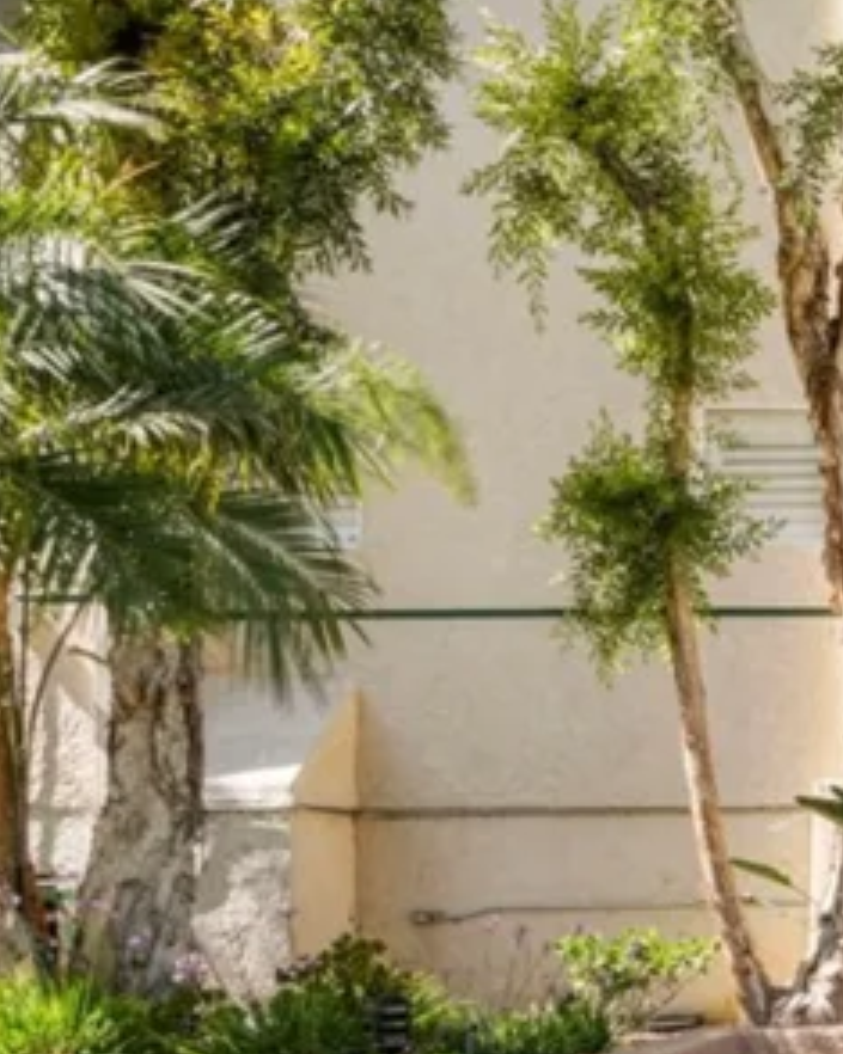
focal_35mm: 60
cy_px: 878
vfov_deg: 30.4
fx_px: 1883
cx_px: 1352
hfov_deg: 20.6
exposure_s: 1/30
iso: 100
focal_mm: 15
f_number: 16
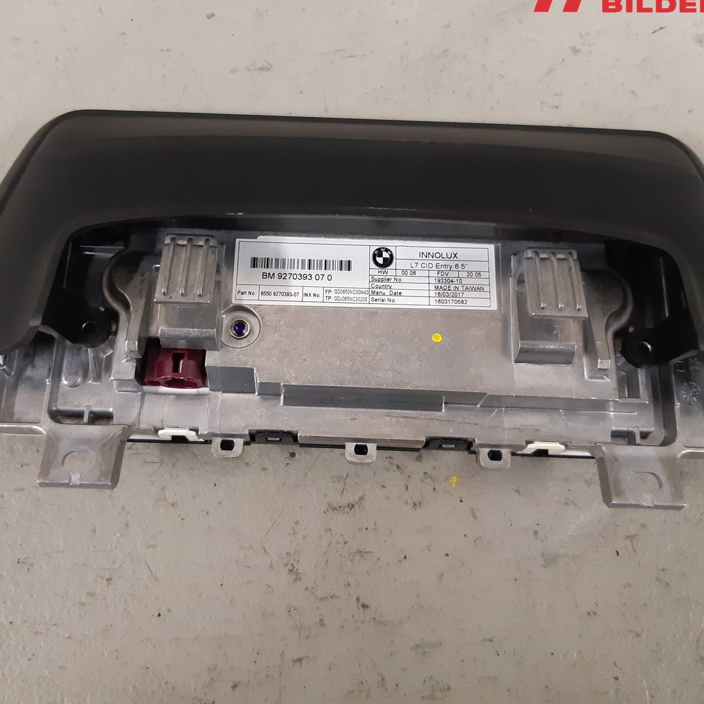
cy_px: 317
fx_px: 782
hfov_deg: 48.4
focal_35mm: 34
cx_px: 325
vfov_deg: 48.4
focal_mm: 3.93
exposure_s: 1/50
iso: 320
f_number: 1.7
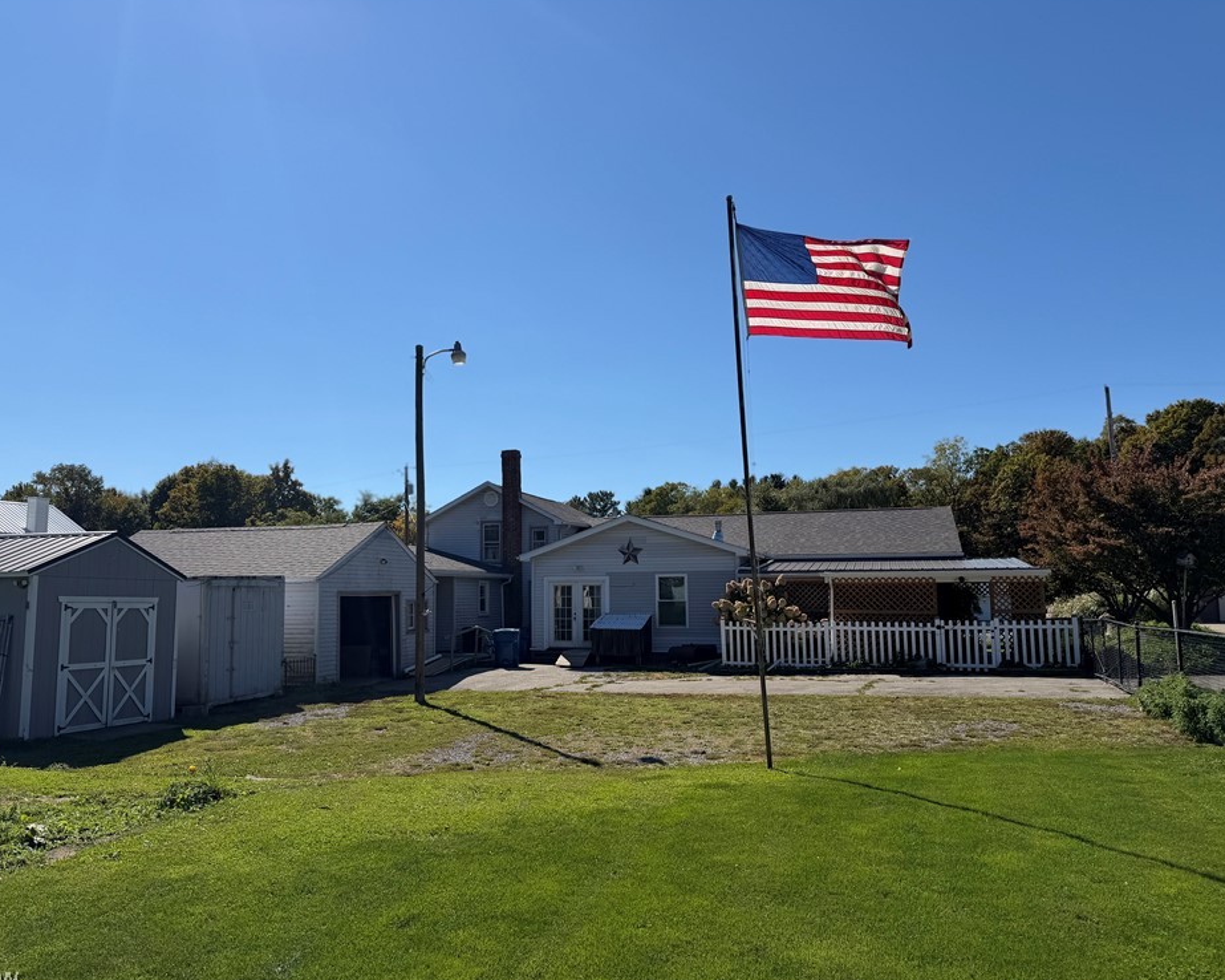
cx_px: 561
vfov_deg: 54.9
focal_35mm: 26
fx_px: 942
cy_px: 490
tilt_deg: +5.5
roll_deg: +0.1
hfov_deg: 65.9
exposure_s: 1/7353
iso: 80
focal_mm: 6.76
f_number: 1.78
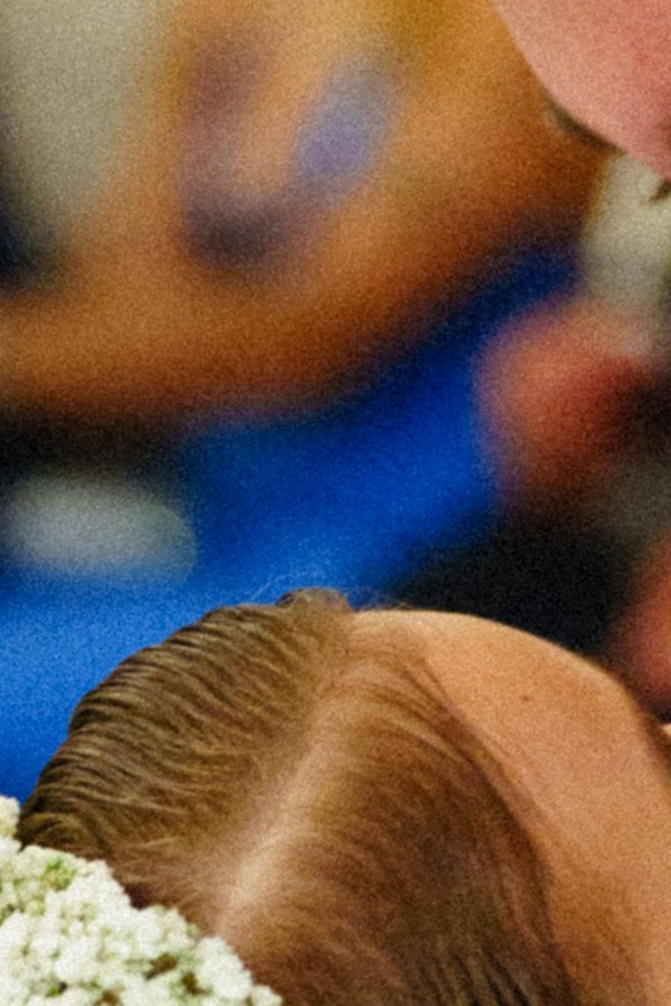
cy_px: 1536
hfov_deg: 4.6
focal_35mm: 296
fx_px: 8271
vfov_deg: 6.9
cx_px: 1053
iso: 6400
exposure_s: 1/200
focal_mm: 57
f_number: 2.8
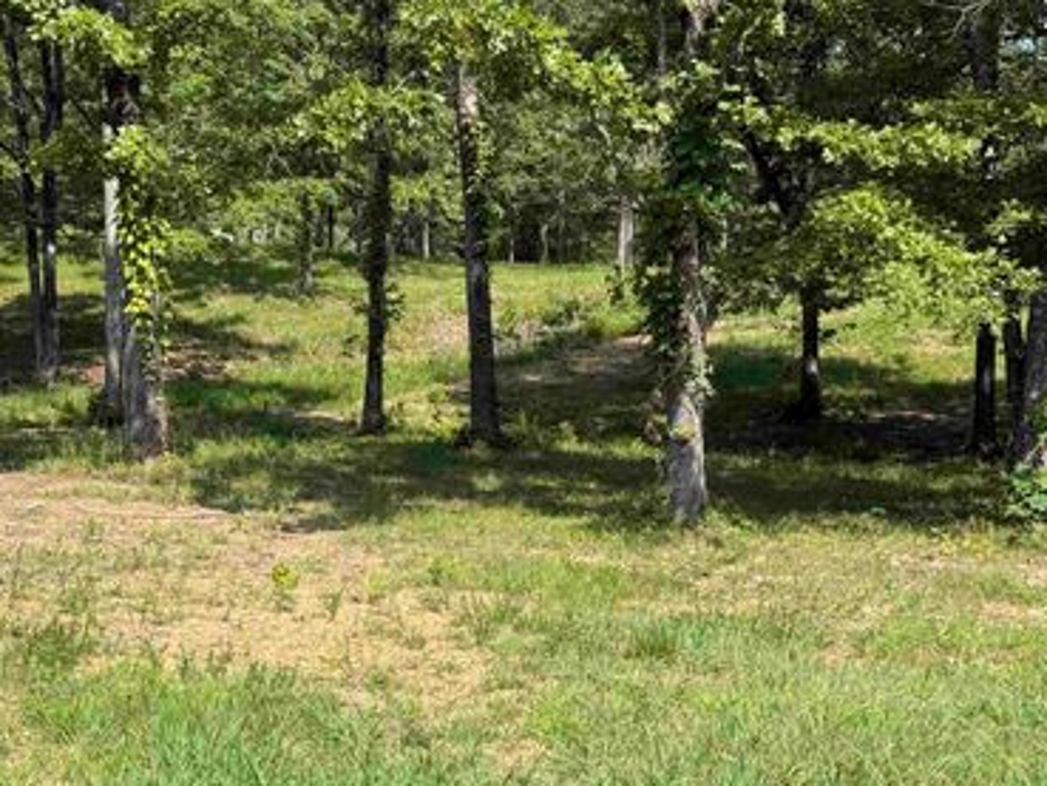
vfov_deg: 22.6
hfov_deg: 29.6
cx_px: 369
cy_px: 387
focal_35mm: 65
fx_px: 1967
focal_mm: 6.76
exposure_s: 1/2146
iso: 64
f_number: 1.78
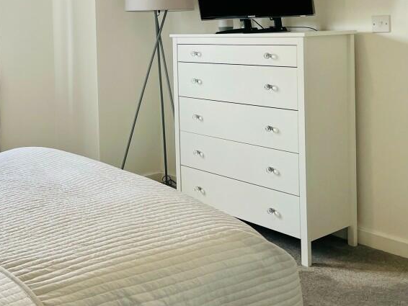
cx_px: 66
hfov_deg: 38.5
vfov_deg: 29.8
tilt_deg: -2.5
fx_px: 554
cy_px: 42
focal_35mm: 47
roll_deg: +1.9
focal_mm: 5.7
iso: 80
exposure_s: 1/121
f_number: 1.5
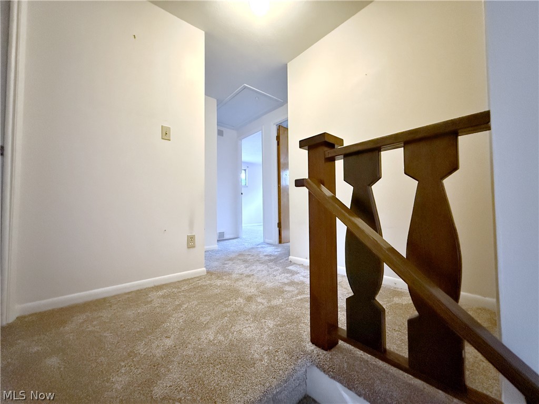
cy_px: 202
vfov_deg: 85.7
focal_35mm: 14
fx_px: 218
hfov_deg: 102.1
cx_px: 270
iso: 1250
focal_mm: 2.22
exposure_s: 1/60
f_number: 2.2
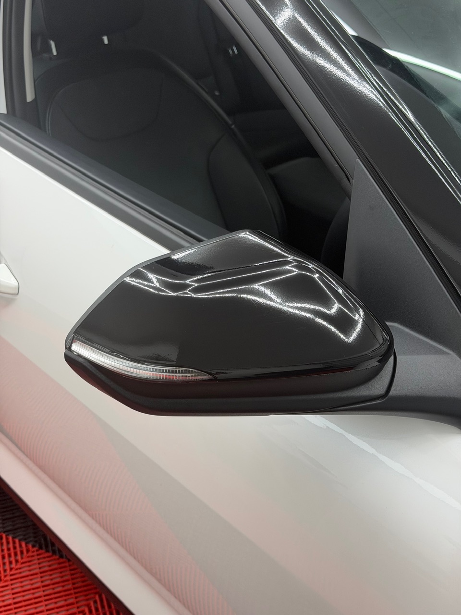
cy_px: 308
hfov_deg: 30.3
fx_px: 852
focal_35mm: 48
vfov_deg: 39.7
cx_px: 230
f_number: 1.78
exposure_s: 1/100
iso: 64
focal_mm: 6.76
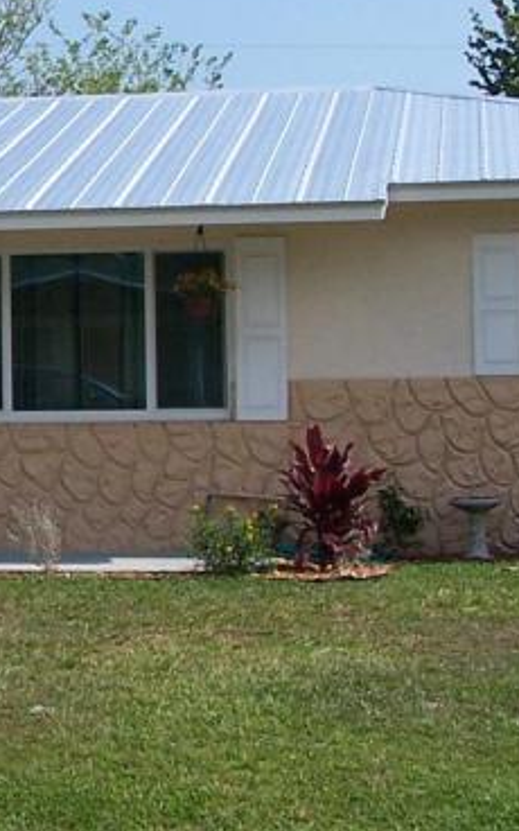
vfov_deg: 18.5
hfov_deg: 11.3
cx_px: -228
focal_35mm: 112
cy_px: 183
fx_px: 2535
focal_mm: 6.3
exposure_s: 1/350
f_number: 5.6
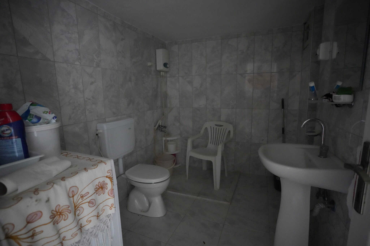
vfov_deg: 70.4
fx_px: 175
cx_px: 185
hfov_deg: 93.3
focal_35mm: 17
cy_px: 123
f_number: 2.8
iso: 10000
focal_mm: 17
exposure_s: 1/160
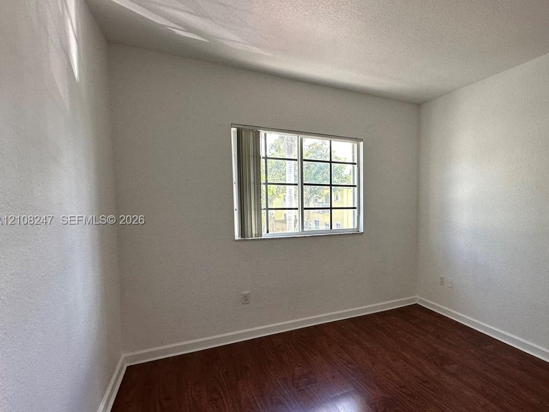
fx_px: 317
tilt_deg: -4.3
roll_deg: -0.6
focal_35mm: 20
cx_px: 384
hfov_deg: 77.9
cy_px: 221
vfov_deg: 65.9
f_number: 2.2
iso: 125
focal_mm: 2.22
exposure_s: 1/120
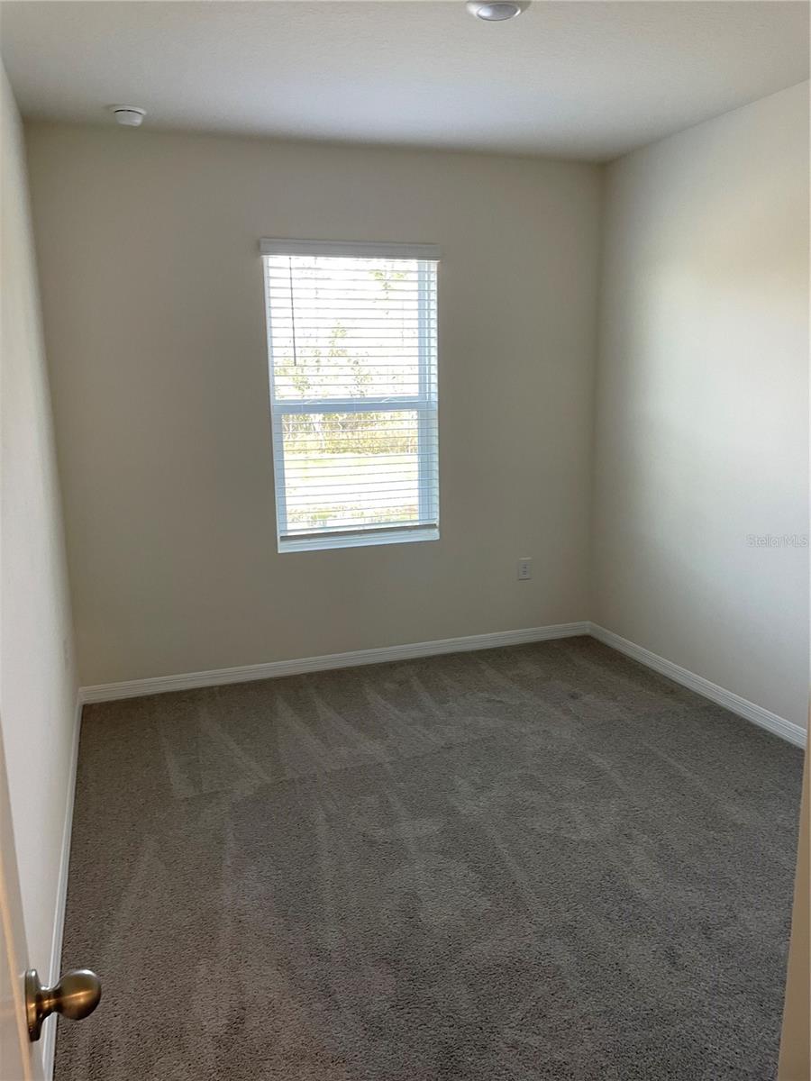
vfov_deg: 67.3
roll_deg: +1.5
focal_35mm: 26
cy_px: 540
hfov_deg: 53.1
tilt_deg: -11.3
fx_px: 812
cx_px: 406
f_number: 1.6
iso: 100
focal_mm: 4.2
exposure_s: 1/60
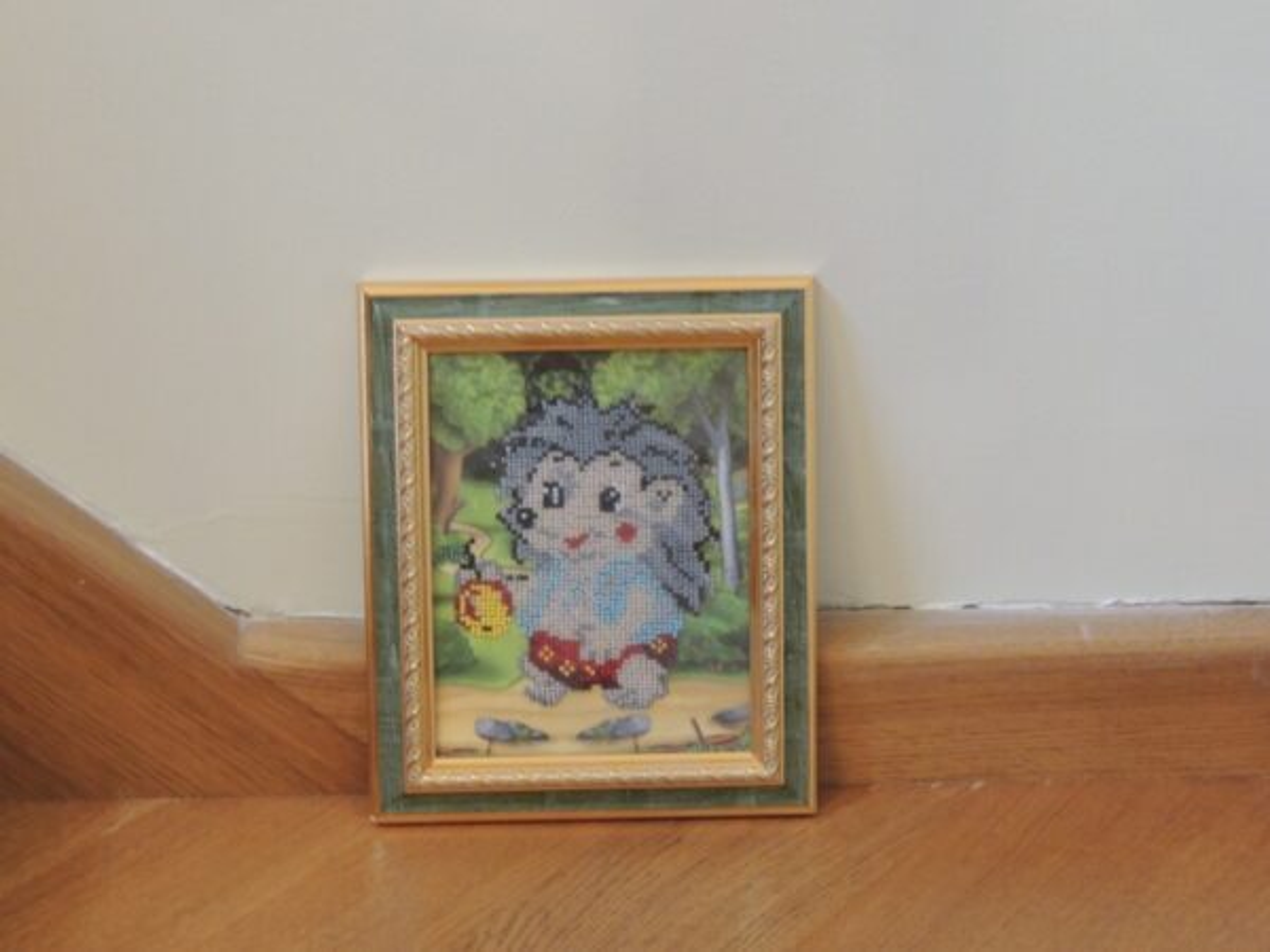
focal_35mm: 75
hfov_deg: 26.0
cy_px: 476
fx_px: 2752
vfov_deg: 19.6
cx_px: 635
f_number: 3.9
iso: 800
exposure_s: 1/20
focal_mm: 13.3
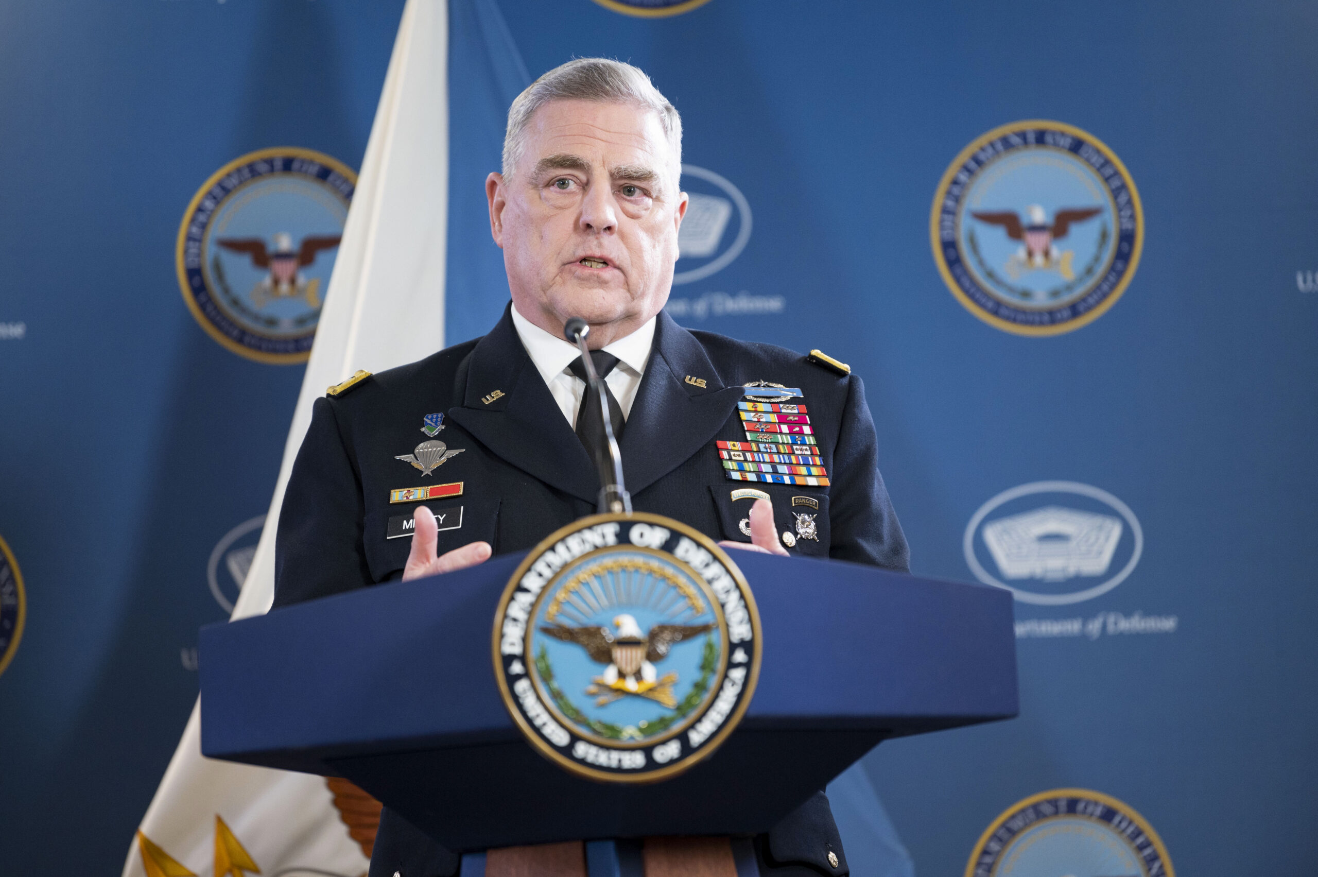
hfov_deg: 10.3
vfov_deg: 6.9
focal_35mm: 200
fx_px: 7317
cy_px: 438
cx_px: 659
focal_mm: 200
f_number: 2.8
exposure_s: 1/250
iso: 1600
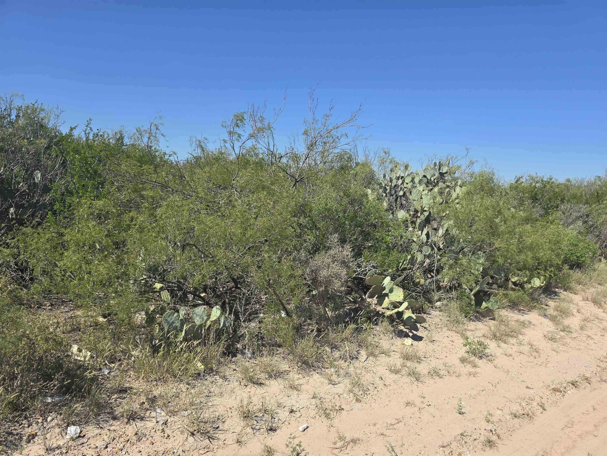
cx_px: 304
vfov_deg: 58.9
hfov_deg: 73.9
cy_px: 228
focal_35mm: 23
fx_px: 403
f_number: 1.7
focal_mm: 6.3
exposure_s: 1/973
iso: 12
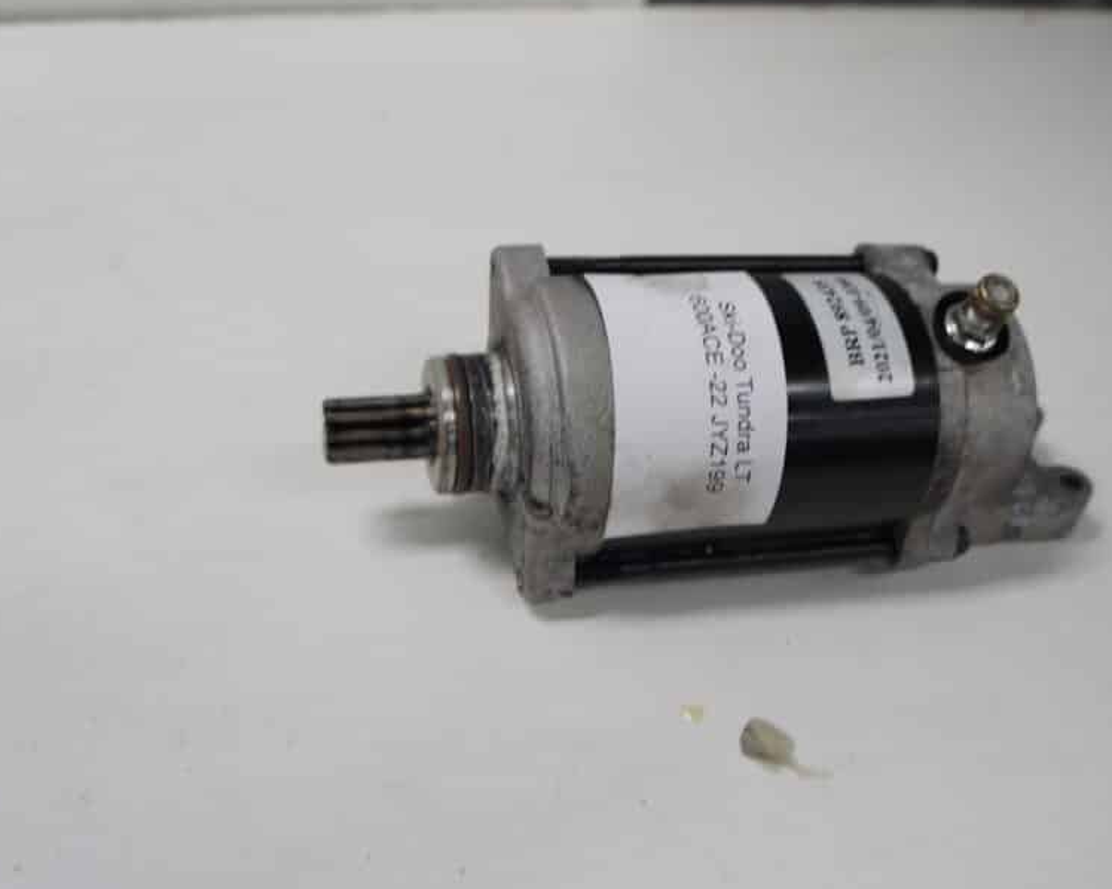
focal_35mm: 37
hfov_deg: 49.2
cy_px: 487
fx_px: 1206
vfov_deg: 40.4
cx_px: 667
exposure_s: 1/60
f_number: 3.5
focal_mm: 19
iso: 125
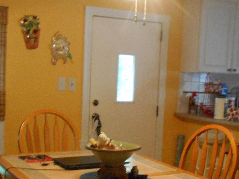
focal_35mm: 64
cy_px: 136
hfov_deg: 30.2
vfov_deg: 22.7
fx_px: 442
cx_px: 132
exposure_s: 1/20
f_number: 3.2
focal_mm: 4.6
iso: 400
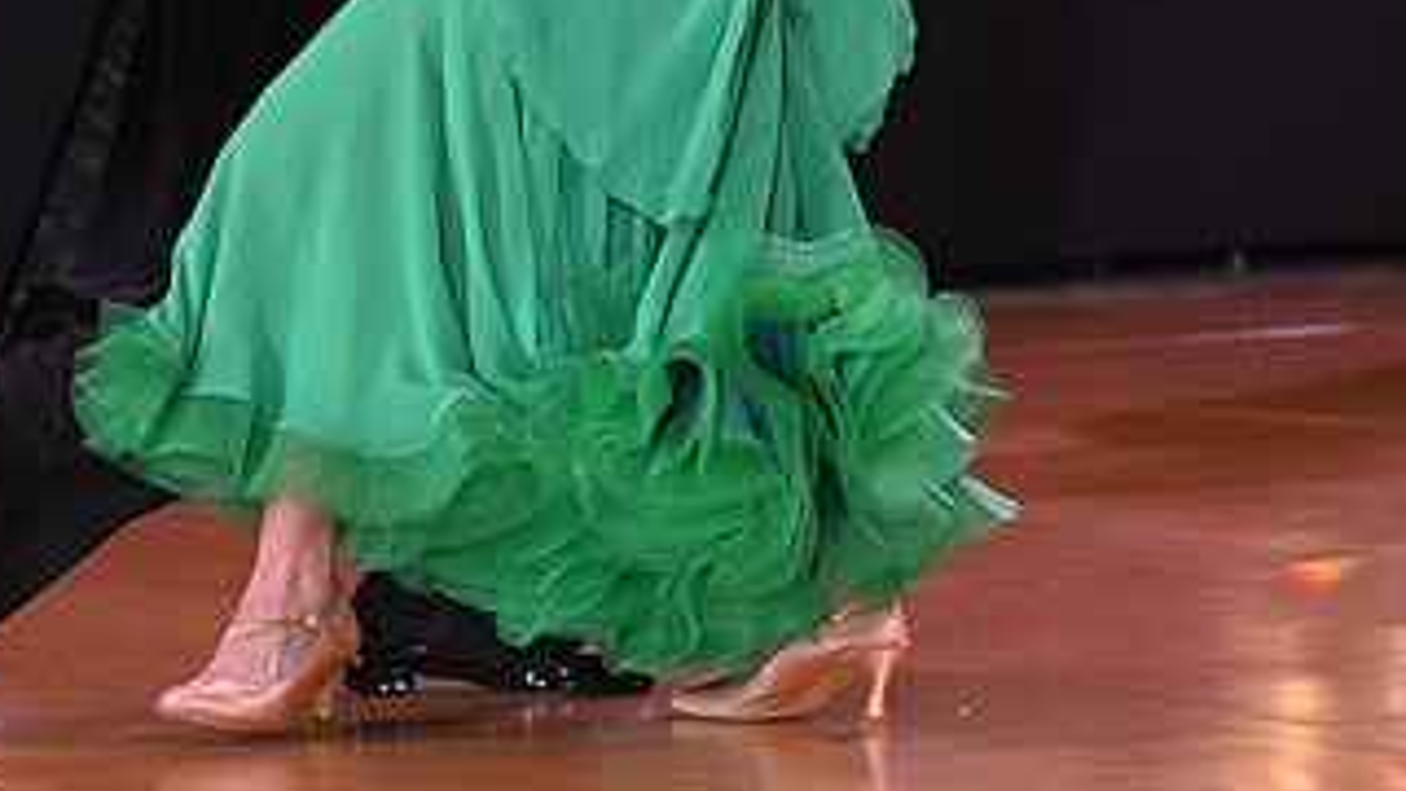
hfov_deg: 7.8
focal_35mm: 275
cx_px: 573
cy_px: -290
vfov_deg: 4.4
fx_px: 10252
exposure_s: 1/200
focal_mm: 145
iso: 2500
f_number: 6.3
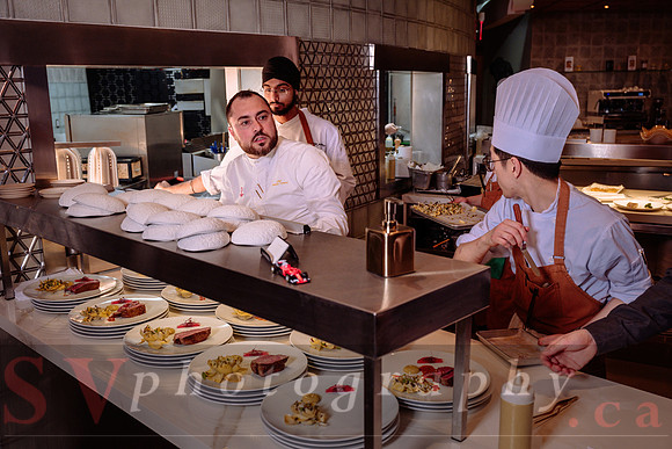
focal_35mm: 35
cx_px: 336
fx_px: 653
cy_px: 224
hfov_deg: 54.4
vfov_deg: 37.9
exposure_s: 1/100
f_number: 4.5
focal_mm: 35
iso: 800
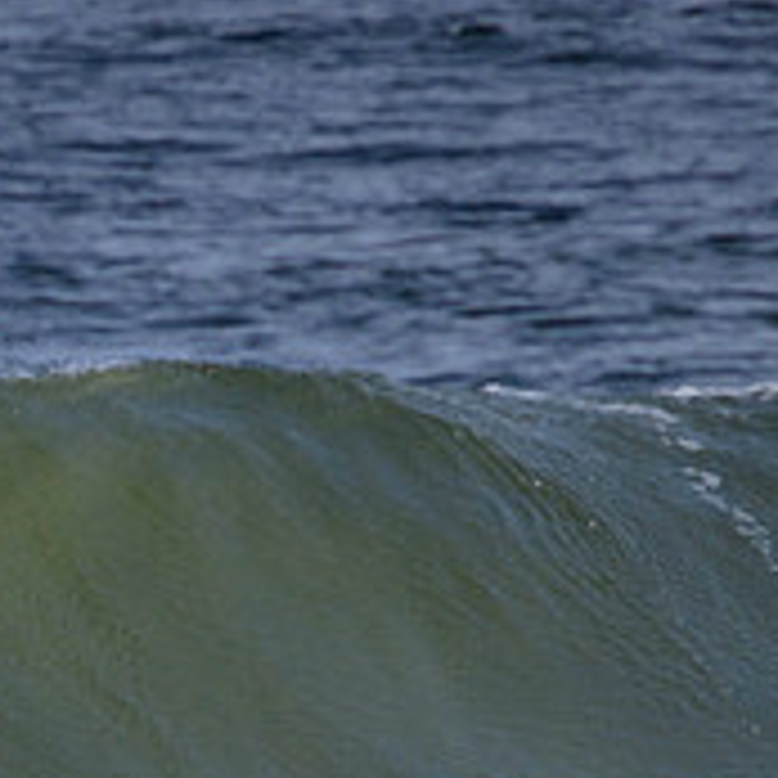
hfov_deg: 0.8
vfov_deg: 0.8
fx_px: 57874
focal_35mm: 2276
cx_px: -126
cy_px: 852
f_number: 11
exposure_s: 1/2000
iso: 720
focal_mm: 800
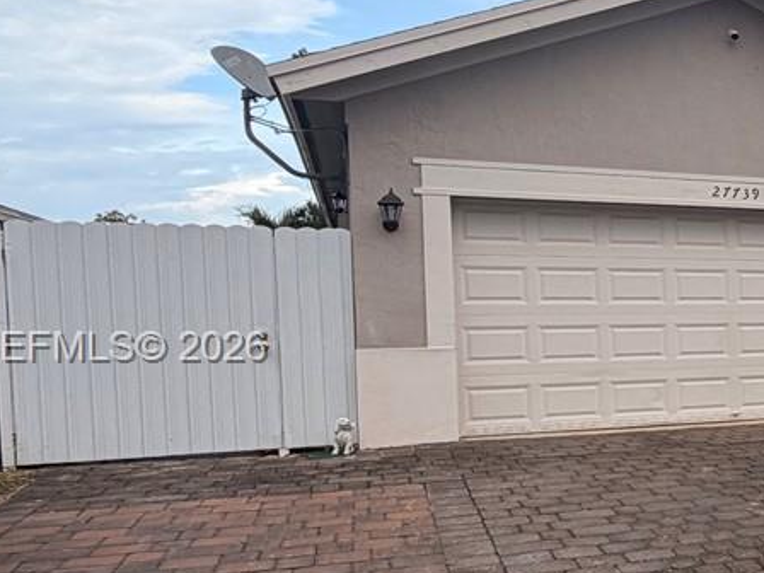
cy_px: 350
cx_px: 1100
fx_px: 1104
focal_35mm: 50
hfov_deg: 28.0
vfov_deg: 29.0
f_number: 2.2
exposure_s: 1/770
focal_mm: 2.22
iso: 32
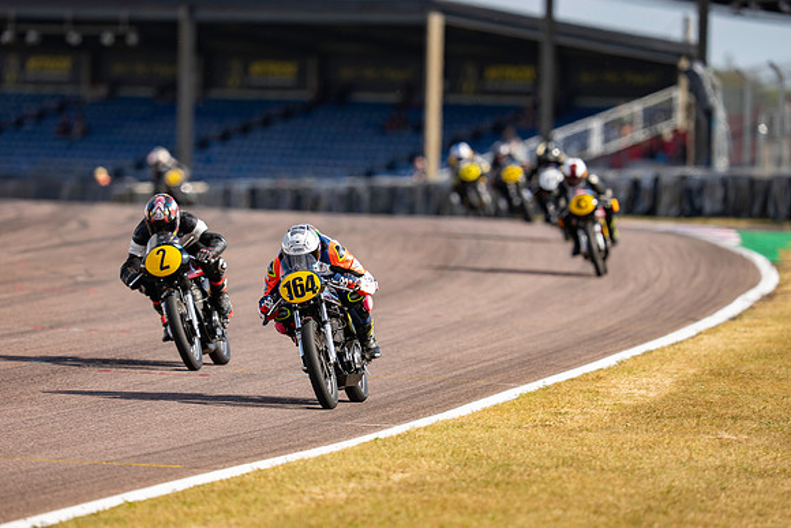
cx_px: 412
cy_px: 253
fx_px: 9154
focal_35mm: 417
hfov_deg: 4.9
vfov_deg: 3.3
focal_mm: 400
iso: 50
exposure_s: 1/500
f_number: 3.5
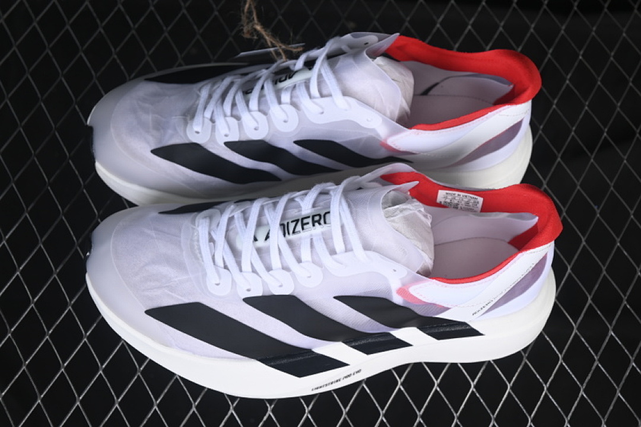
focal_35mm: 75
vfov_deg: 18.2
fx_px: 1335
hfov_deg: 27.0
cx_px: 320
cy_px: 214
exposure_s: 1/100
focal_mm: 50
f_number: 7.1
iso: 160
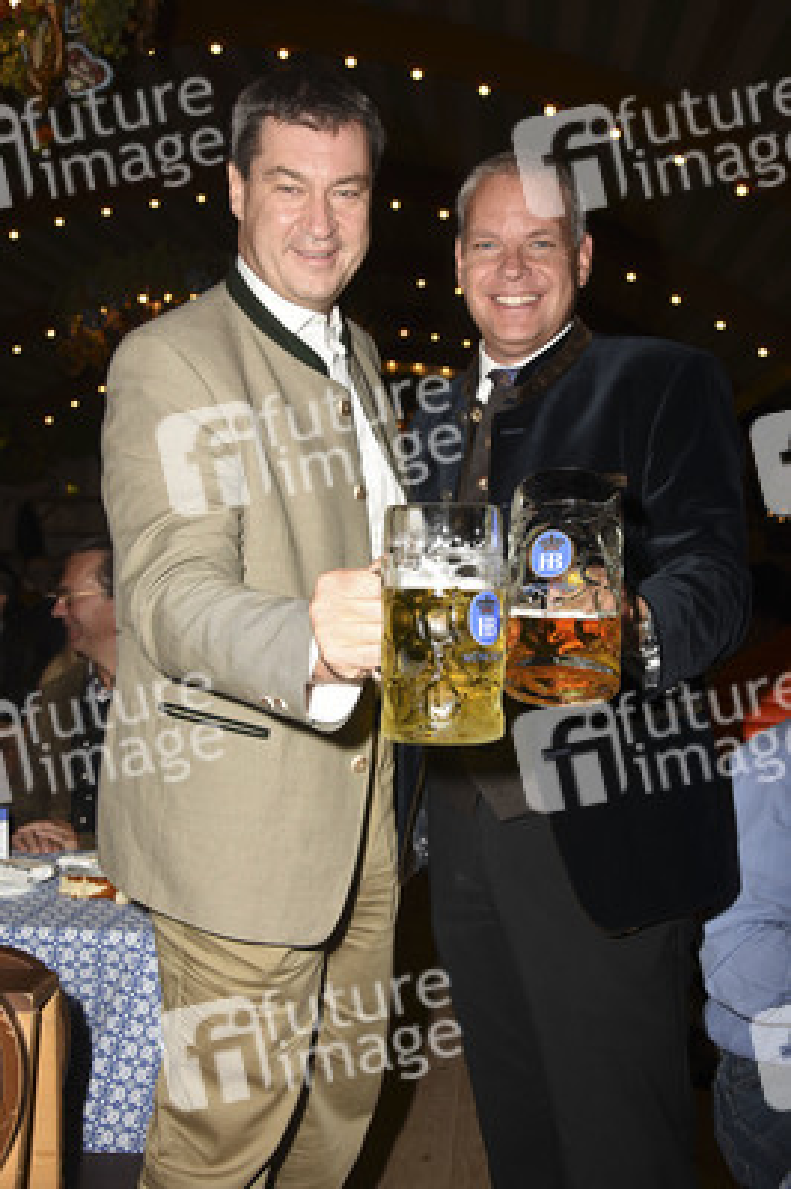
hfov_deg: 34.2
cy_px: 594
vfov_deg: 49.6
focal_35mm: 39
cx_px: 396
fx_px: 1288
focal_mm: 26
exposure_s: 1/160
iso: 100
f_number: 5.6
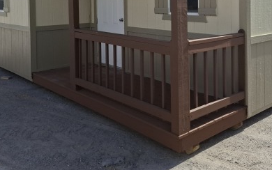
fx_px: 297
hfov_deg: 49.2
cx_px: 148
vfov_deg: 30.2
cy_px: 8
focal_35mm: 40
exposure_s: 1/2899
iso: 50
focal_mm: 5.54
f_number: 1.8
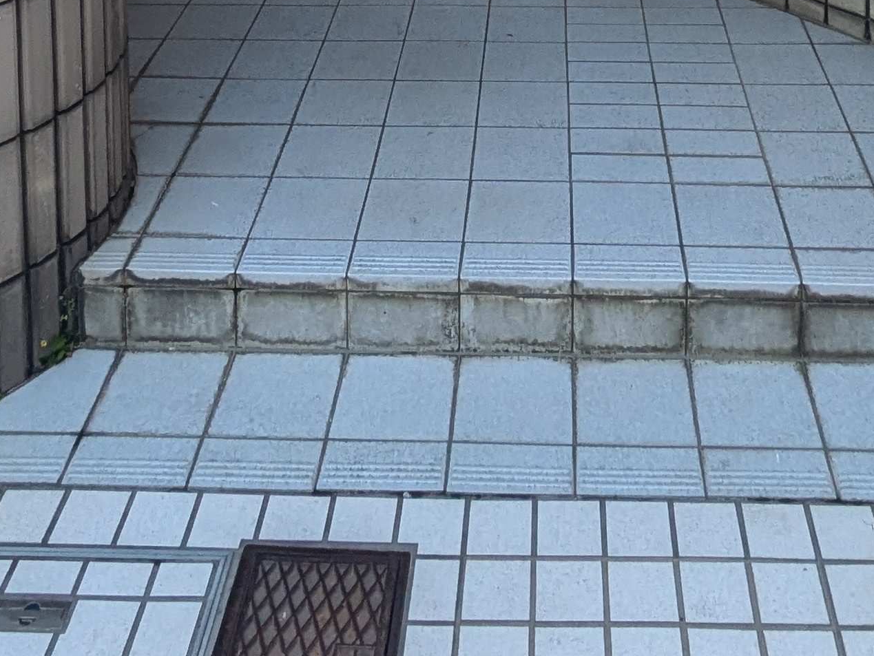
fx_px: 1288
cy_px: -445
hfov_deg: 37.4
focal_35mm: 51
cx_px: 519
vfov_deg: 21.5
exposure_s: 1/526
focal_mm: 1.83
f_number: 2.2
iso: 44
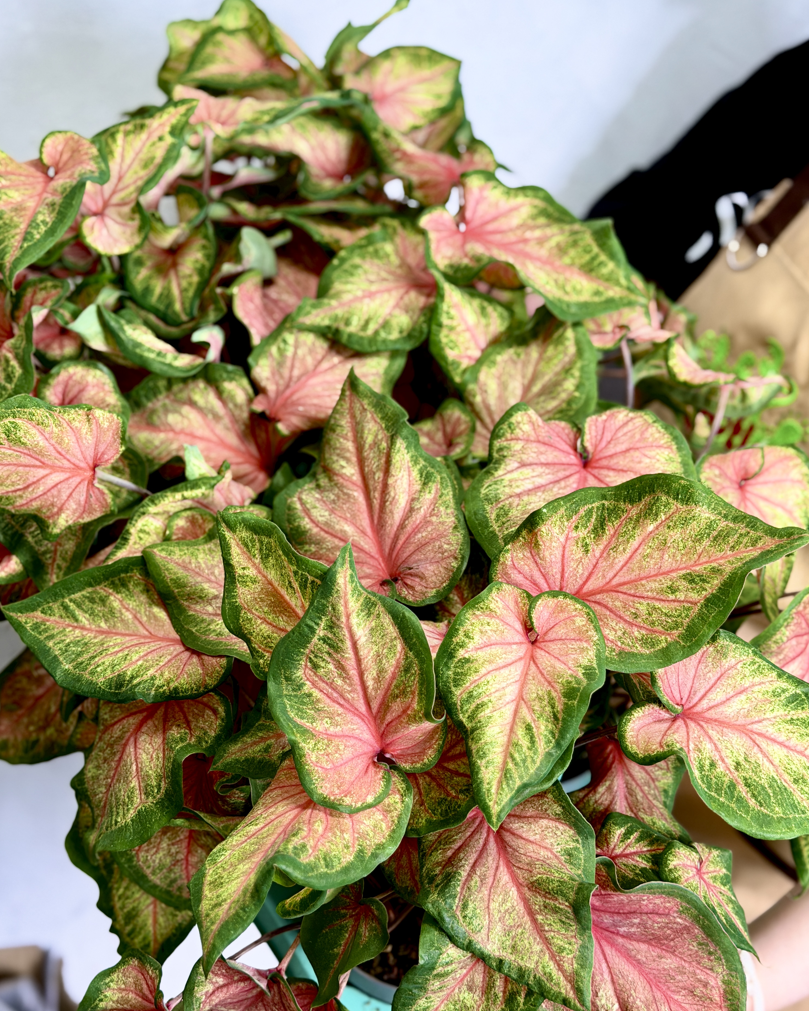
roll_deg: -3.5
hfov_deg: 29.7
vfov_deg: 36.6
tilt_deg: -18.9
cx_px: 399
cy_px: 475
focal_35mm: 51
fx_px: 1526
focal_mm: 6.76
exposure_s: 1/111
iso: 100
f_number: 1.78
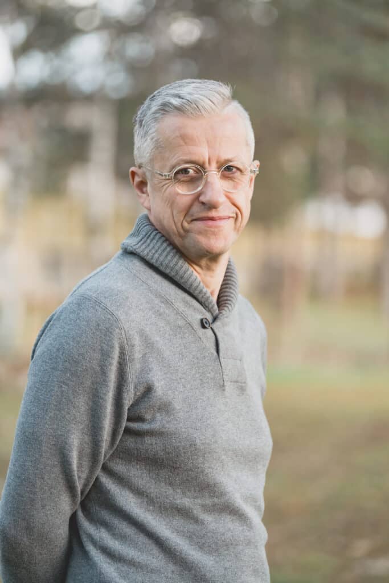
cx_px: 194
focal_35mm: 130
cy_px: 292
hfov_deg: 10.6
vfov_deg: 15.8
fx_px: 2106
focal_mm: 130
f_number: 2.8
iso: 500
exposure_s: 1/200
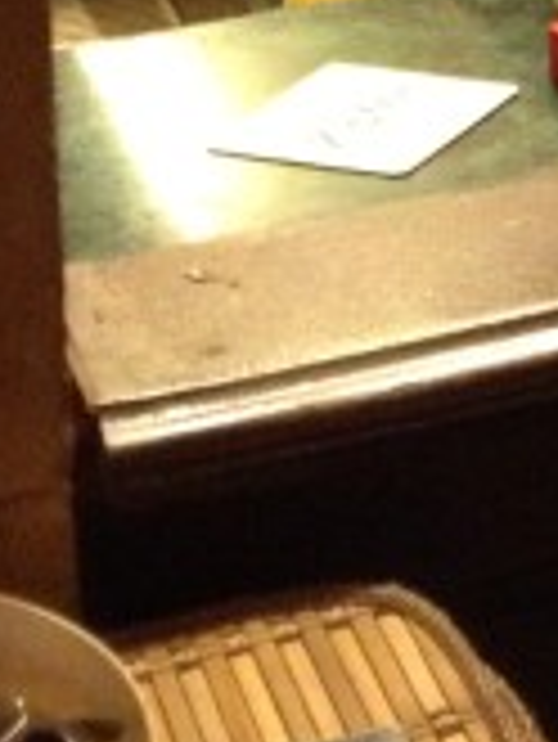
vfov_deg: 11.1
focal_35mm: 163
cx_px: 1179
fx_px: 3499
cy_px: -684
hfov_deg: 8.6
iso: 400
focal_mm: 4.28
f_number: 2.4
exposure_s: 1/15
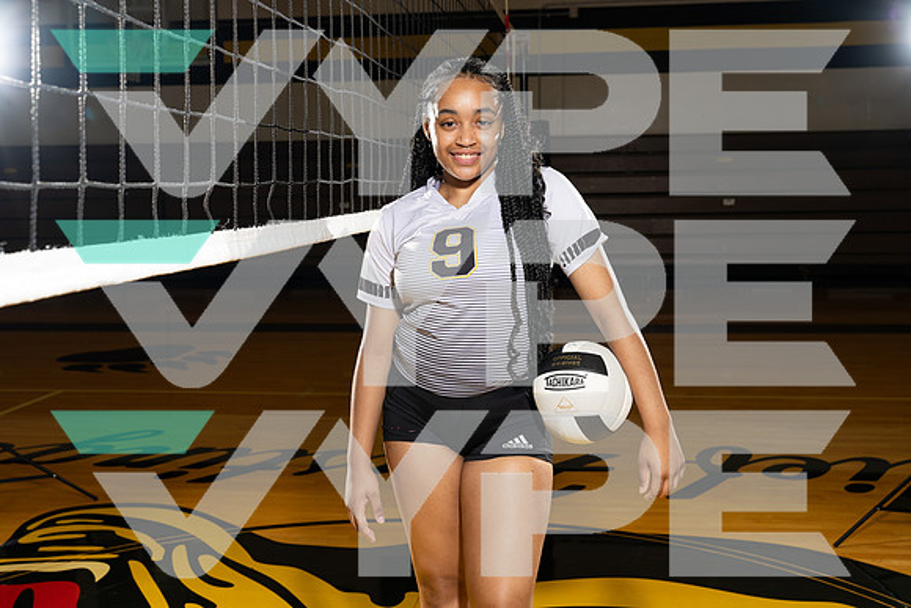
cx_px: 456
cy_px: 304
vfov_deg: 30.5
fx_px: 1114
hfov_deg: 44.5
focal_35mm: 44
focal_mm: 44
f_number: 5.6
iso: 250
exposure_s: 1/250
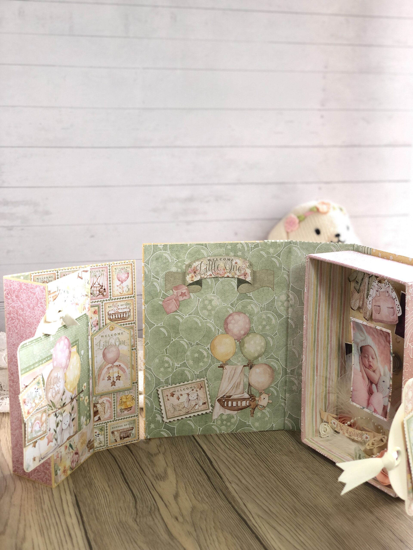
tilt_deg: -10.7
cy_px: 275
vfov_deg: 36.8
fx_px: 827
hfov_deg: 28.0
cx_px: 206
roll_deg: -0.9
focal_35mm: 52
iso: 32
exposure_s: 1/50
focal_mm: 6
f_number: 2.4
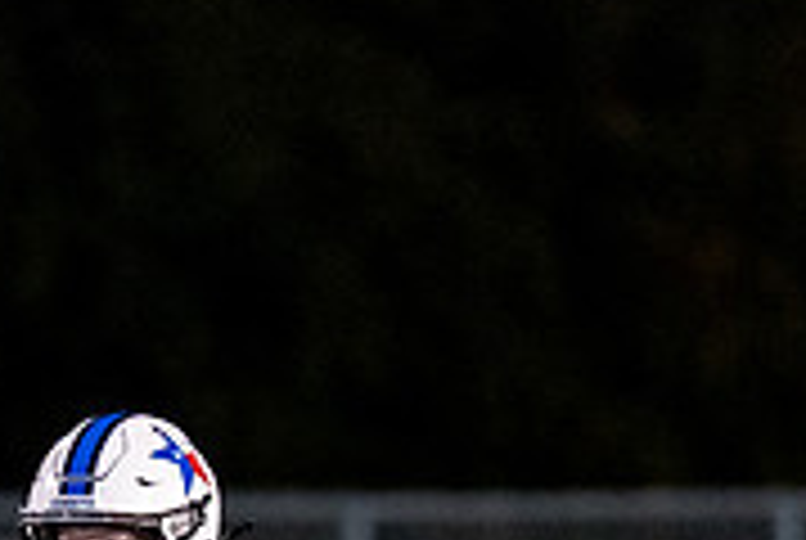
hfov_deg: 1.6
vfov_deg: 1.1
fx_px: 27987
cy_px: 781
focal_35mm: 1248
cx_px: 65
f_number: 2.8
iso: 4000
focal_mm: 200
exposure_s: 1/1000
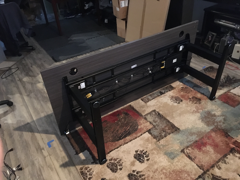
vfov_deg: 48.2
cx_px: 120
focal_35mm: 29
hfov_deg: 61.7
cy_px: 90
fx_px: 201
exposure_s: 1/15
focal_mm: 4.15
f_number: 2.2
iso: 800
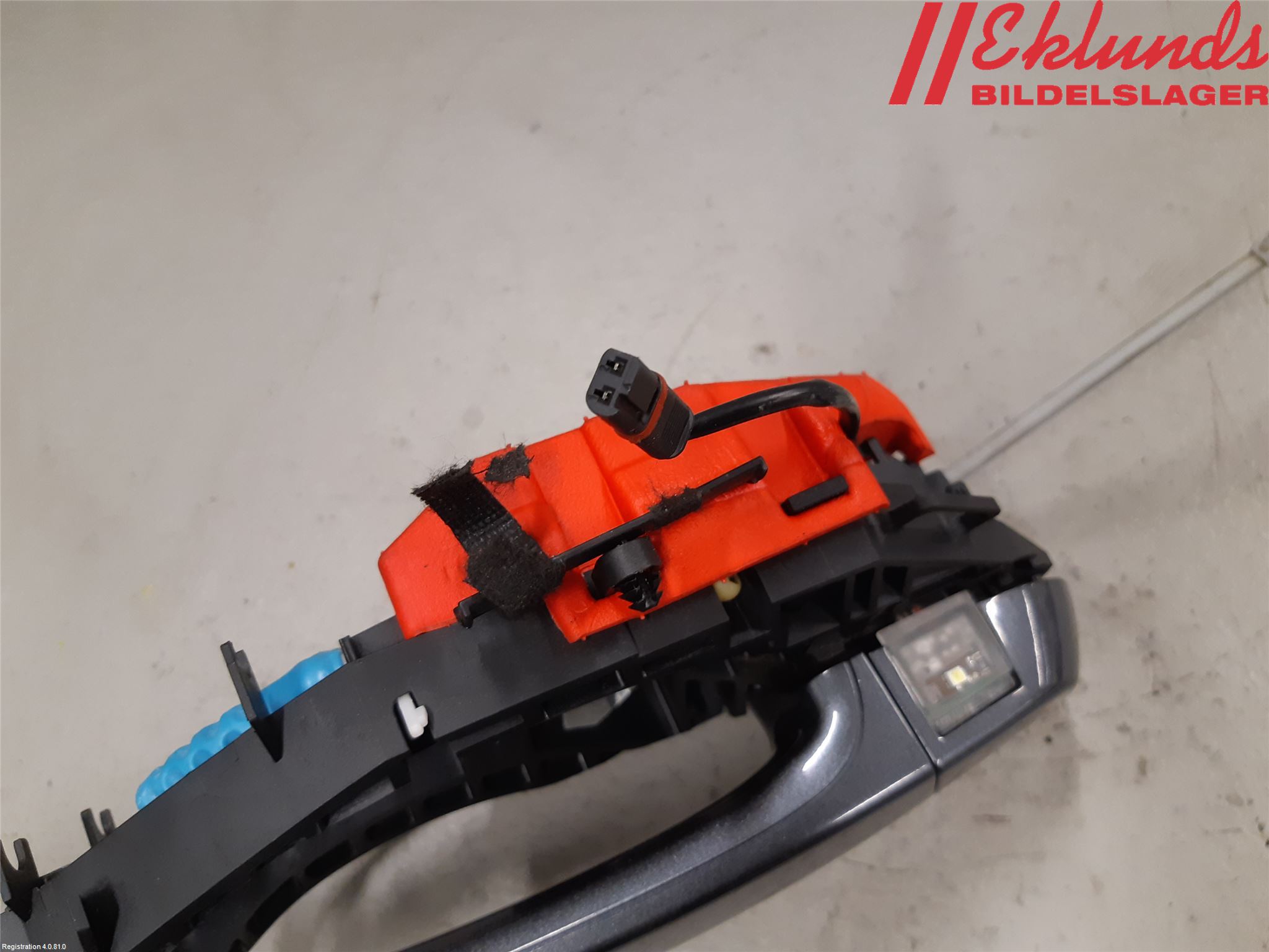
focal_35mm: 26
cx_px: 634
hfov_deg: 67.3
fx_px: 953
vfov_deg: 53.1
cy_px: 476
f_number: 1.7
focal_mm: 3.93
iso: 125
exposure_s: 1/50
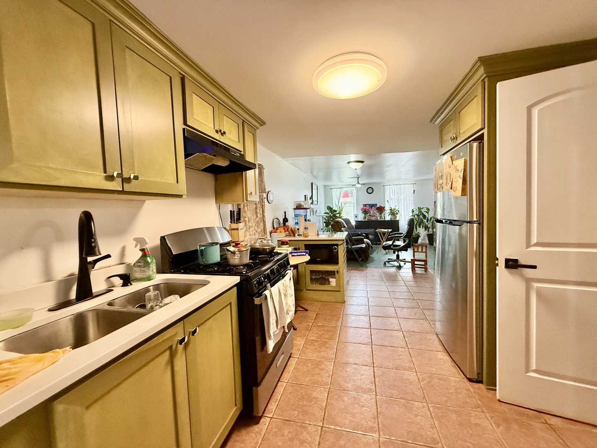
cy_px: 224
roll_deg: +1.6
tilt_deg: -1.7
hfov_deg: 102.1
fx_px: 241
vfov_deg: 85.7
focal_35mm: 14
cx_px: 298
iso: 500
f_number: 2.2
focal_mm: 2.22
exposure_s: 1/120
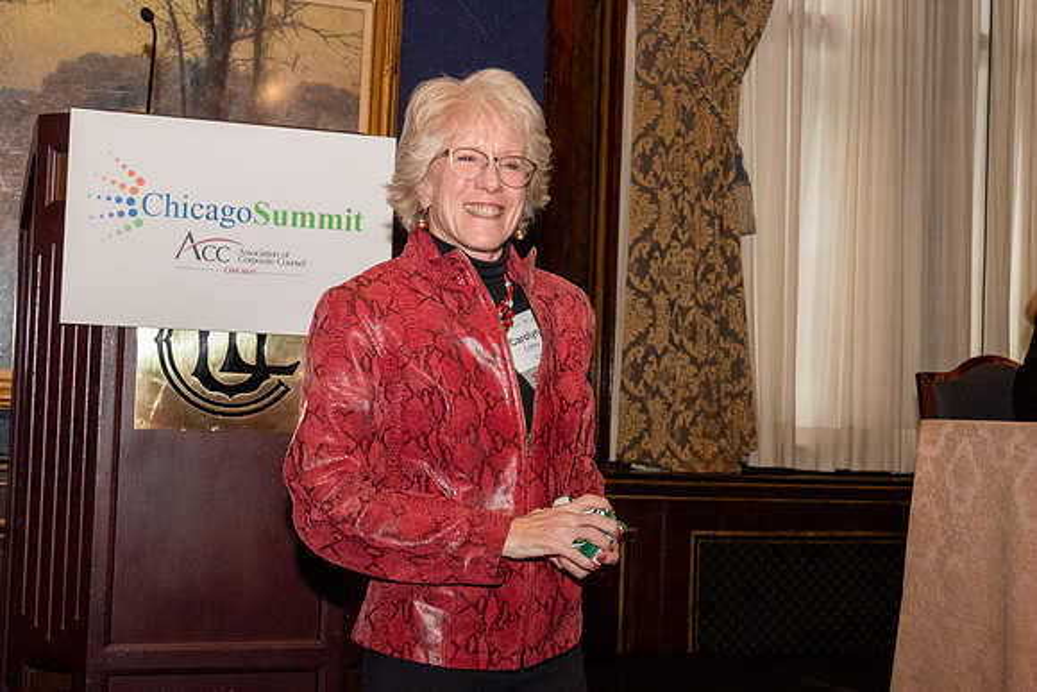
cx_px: 518
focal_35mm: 57
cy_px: 346
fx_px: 1642
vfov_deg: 23.8
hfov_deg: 35.0
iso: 6400
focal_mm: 38
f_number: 10
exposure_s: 1/100
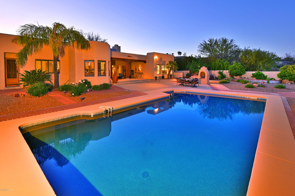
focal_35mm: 16
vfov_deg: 73.7
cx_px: 148
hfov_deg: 96.8
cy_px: 98
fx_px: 131
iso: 100
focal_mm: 16
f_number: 9
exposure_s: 1.6
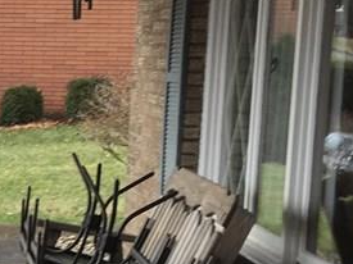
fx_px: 1101
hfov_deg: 16.3
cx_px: -211
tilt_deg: -8.4
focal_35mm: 108
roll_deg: +0.3
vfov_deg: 13.6
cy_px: 217
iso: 40
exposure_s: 1/60
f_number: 2.2
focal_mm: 4.15
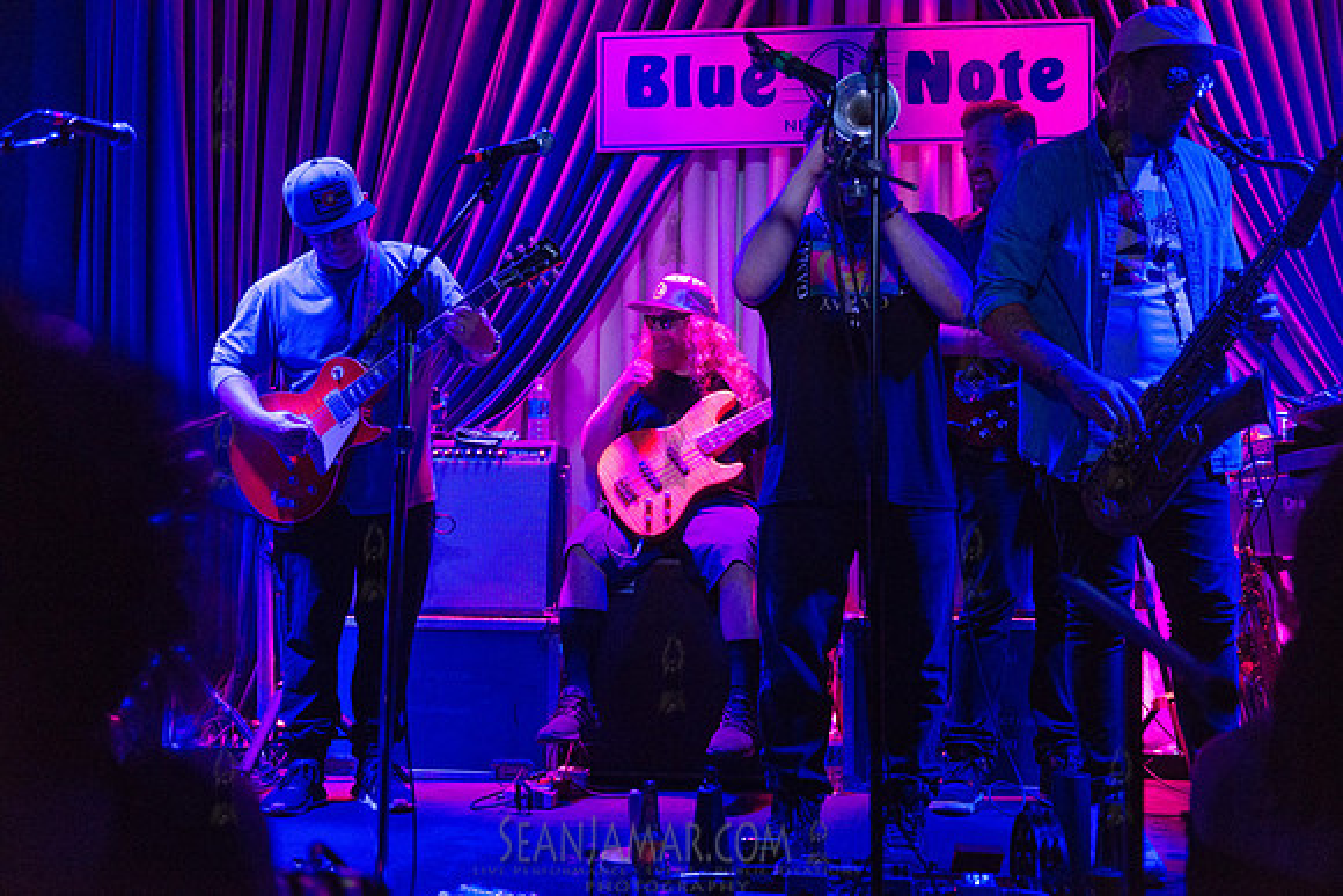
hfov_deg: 53.1
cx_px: 672
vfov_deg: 36.9
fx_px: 1343
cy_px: 448
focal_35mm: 36
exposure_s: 1/400
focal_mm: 36
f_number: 2.8
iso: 4000
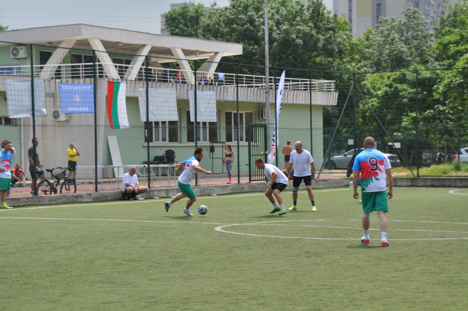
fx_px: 1285
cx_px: 234
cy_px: 156
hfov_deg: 20.6
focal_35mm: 99
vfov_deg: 13.8
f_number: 5.6
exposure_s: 1/500
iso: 200
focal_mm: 66
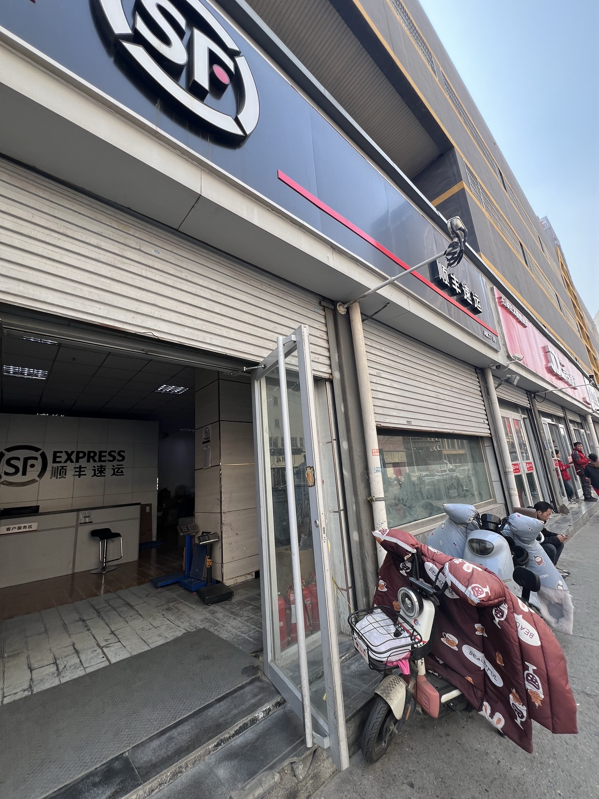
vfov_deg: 106.2
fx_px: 300
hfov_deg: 89.9
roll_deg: +6.5
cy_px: 400
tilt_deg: +11.6
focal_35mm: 13
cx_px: 300
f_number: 1.8
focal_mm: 1.57
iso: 32
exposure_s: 1/338
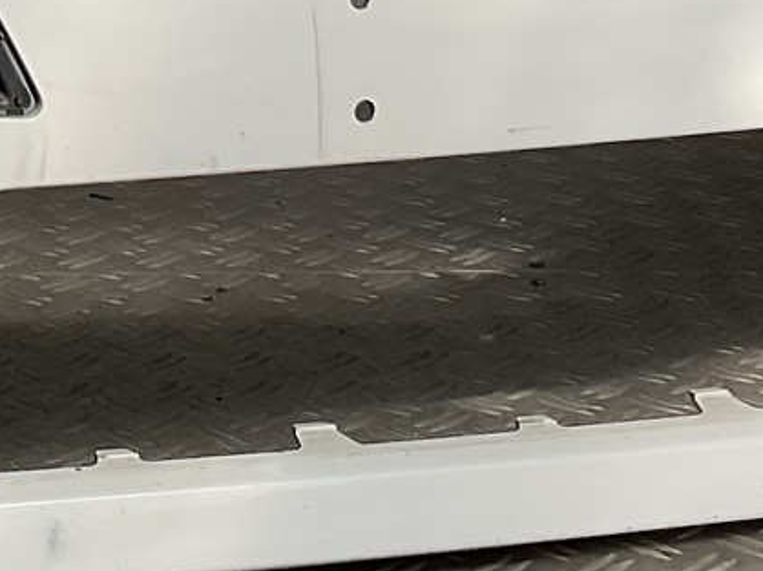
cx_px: 113
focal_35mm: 140
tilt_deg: -6.8
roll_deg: -1.0
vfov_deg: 10.2
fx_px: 3084
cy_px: -339
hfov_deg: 14.0
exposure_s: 1/1675
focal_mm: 3
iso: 16
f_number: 1.8
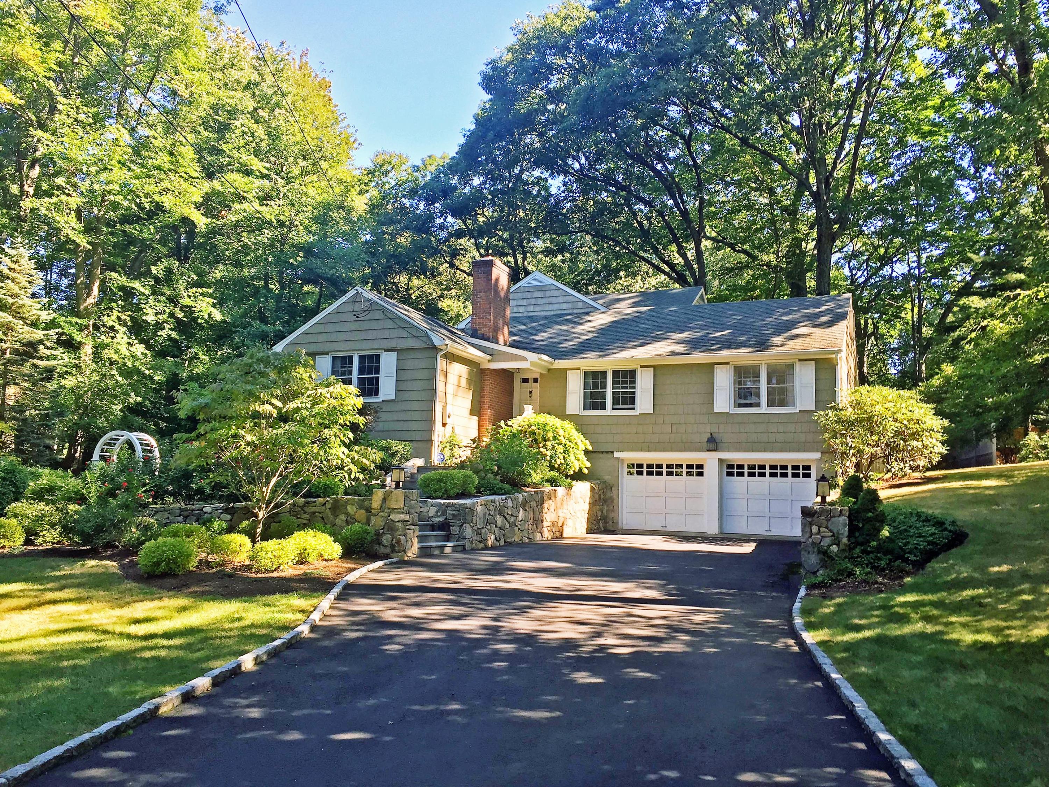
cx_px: 524
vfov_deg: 48.2
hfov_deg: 61.7
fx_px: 879
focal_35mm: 29
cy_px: 394
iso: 32
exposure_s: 1/188
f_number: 2.2
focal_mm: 4.15
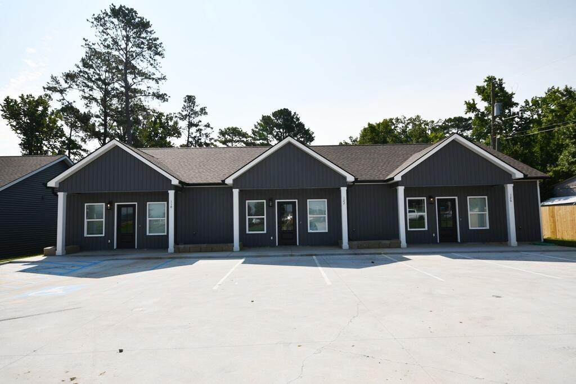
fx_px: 336
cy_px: 192
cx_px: 288
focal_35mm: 21
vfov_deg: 59.5
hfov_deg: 81.2
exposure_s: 1/250
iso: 100
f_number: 13
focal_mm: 14
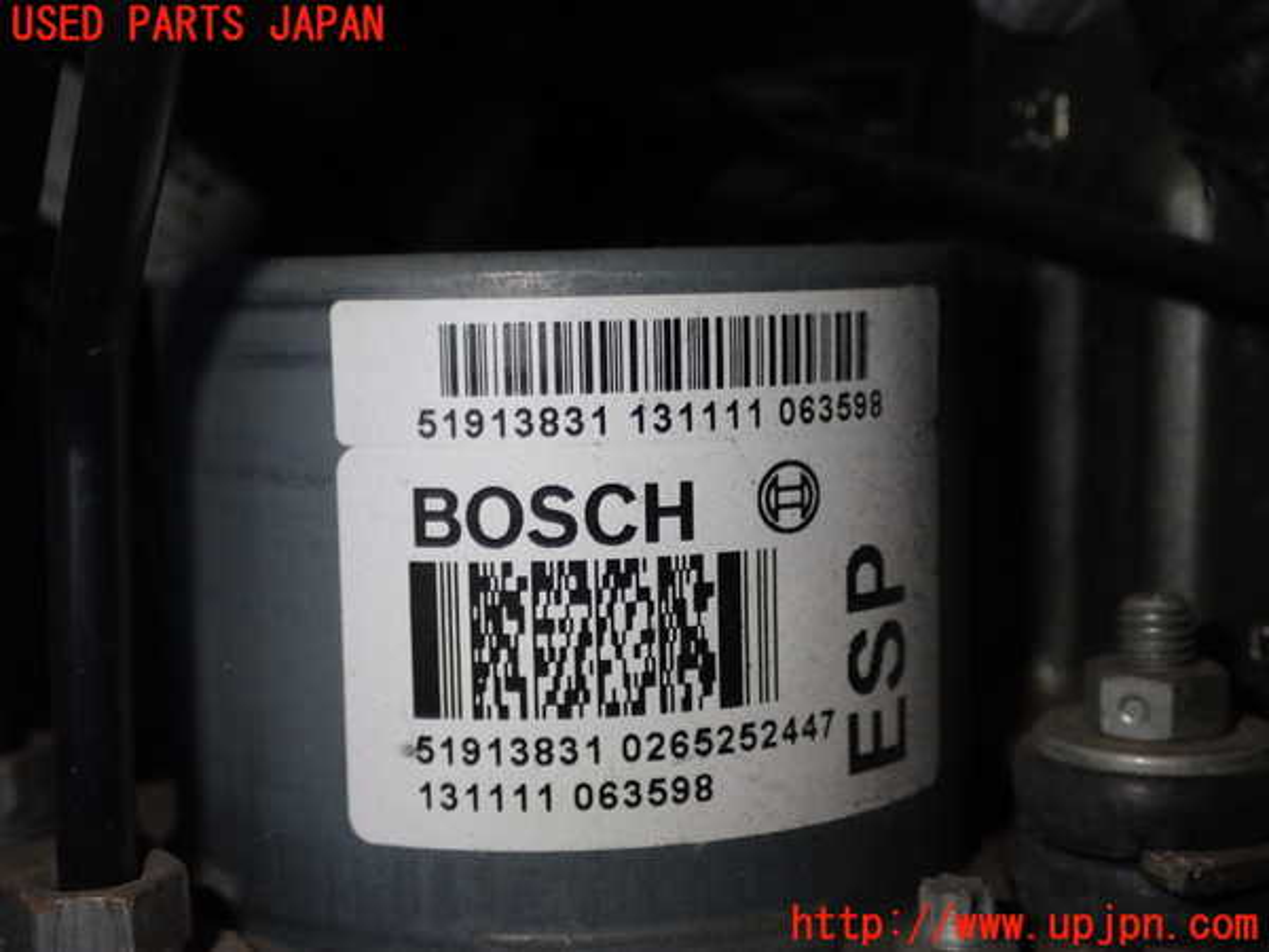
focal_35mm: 50
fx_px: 1833
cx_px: 634
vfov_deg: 29.1
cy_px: 476
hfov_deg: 38.2
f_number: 9
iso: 200
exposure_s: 1/50
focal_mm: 9.01
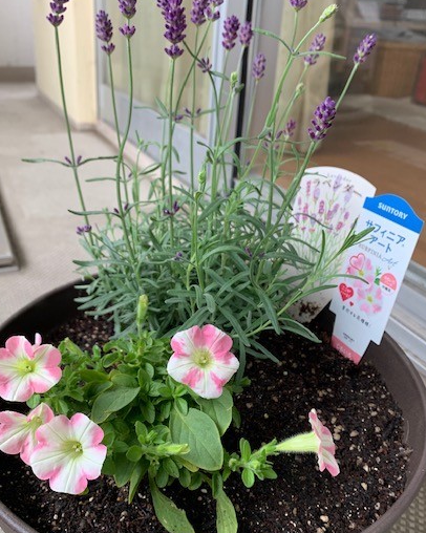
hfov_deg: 45.7
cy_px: 273
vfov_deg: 55.7
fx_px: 505
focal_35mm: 32
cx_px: 185
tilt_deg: -26.8
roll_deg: -2.8
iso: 100
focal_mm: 4.25
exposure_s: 1/87
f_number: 1.8
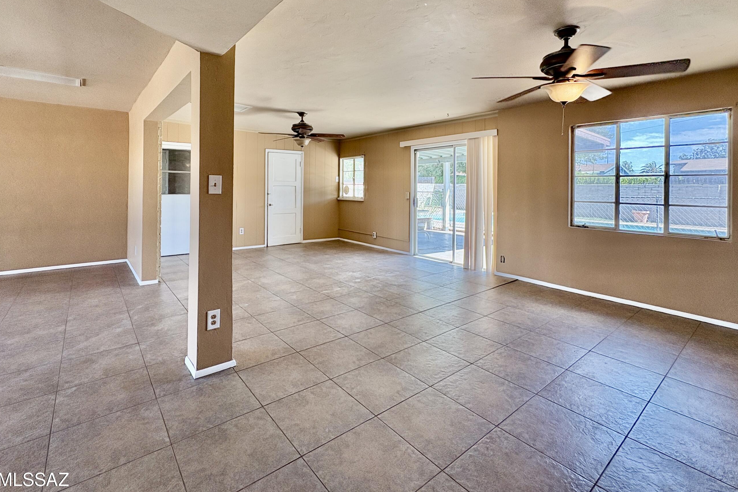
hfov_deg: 93.3
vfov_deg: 69.4
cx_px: 368
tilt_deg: +0.9
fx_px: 348
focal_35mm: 17
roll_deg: -0.1
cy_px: 186
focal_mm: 2.22
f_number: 2.2
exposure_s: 1/120
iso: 64
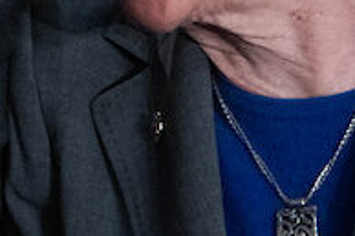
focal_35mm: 2662
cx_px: -205
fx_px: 26227
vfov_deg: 0.5
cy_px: 66
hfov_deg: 0.8
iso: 4000
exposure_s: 1/320
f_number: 6.3
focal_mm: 430
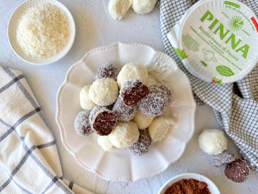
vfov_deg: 56.8
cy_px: 97
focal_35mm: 24
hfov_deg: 71.6
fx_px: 179
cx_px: 129
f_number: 1.78
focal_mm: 6.76
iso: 64
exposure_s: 1/193
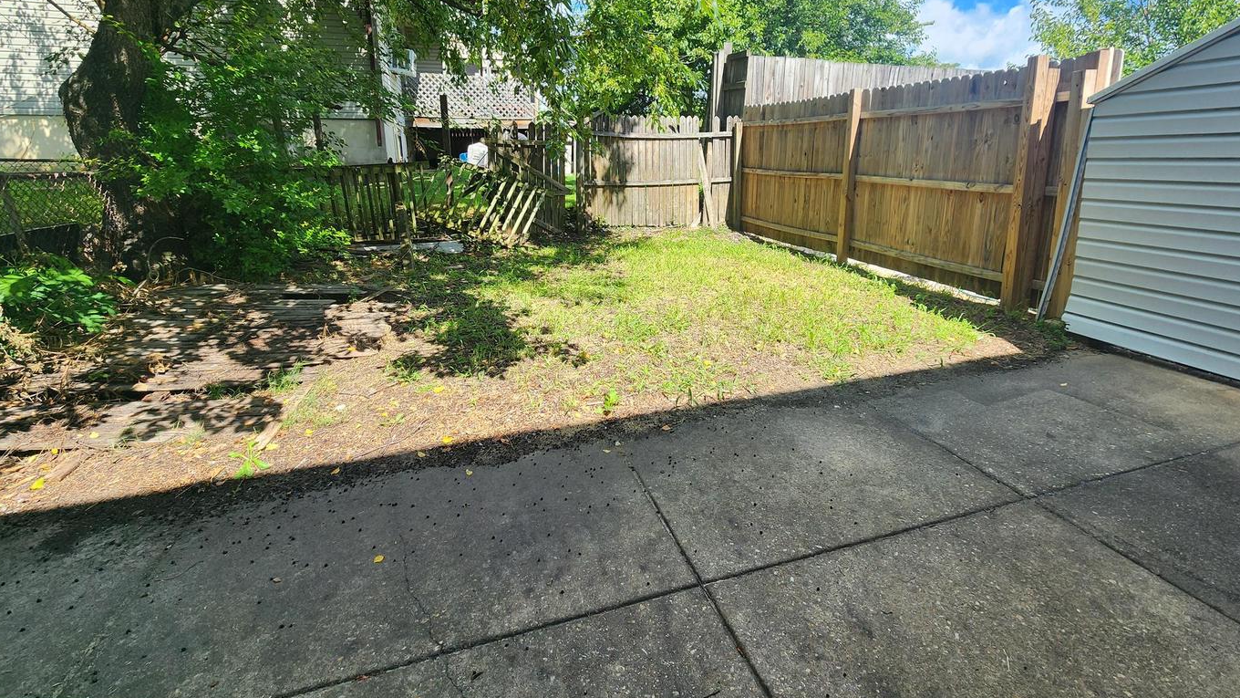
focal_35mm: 15
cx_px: 648
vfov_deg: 69.5
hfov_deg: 102.9
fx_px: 493
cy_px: 264
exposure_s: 1/611
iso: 50
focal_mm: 2.2
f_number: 2.2
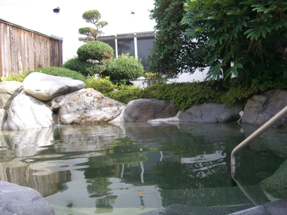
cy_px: 108
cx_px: 144
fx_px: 315
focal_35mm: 38
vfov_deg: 37.7
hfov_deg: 49.0
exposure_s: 1/125
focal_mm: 7.9
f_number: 2.8
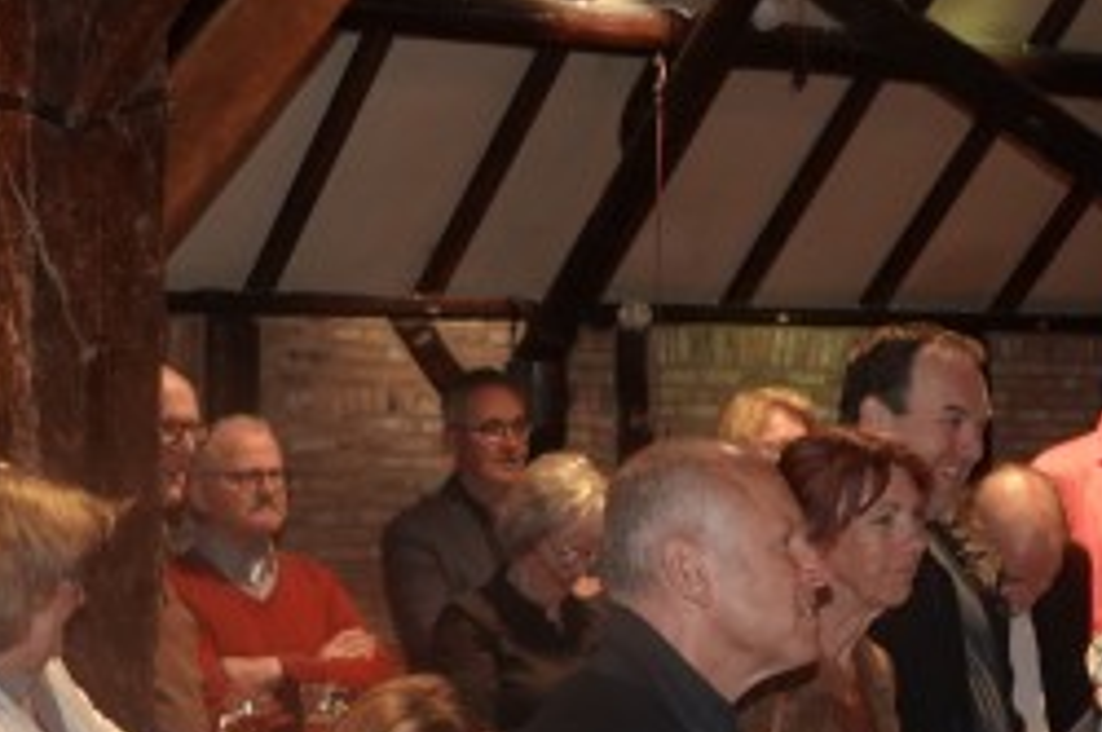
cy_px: 675
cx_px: 445
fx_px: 3088
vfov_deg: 13.4
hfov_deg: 20.2
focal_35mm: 101
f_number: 2.8
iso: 400
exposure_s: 1/30
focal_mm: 10.18
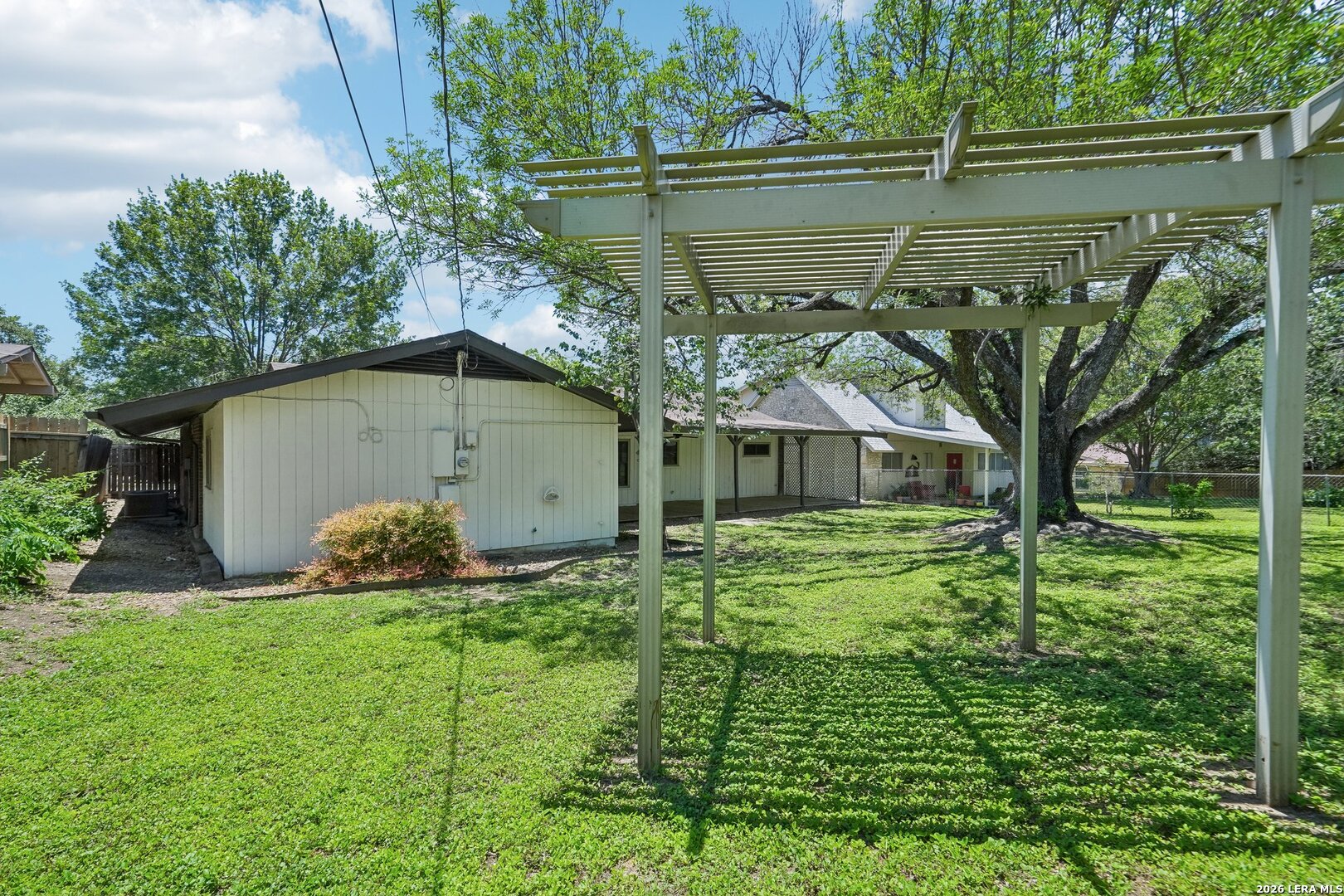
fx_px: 635
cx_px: 672
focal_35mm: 17
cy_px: 448
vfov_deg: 70.4
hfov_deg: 93.3
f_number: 8
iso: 800
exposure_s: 1/1000
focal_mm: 17
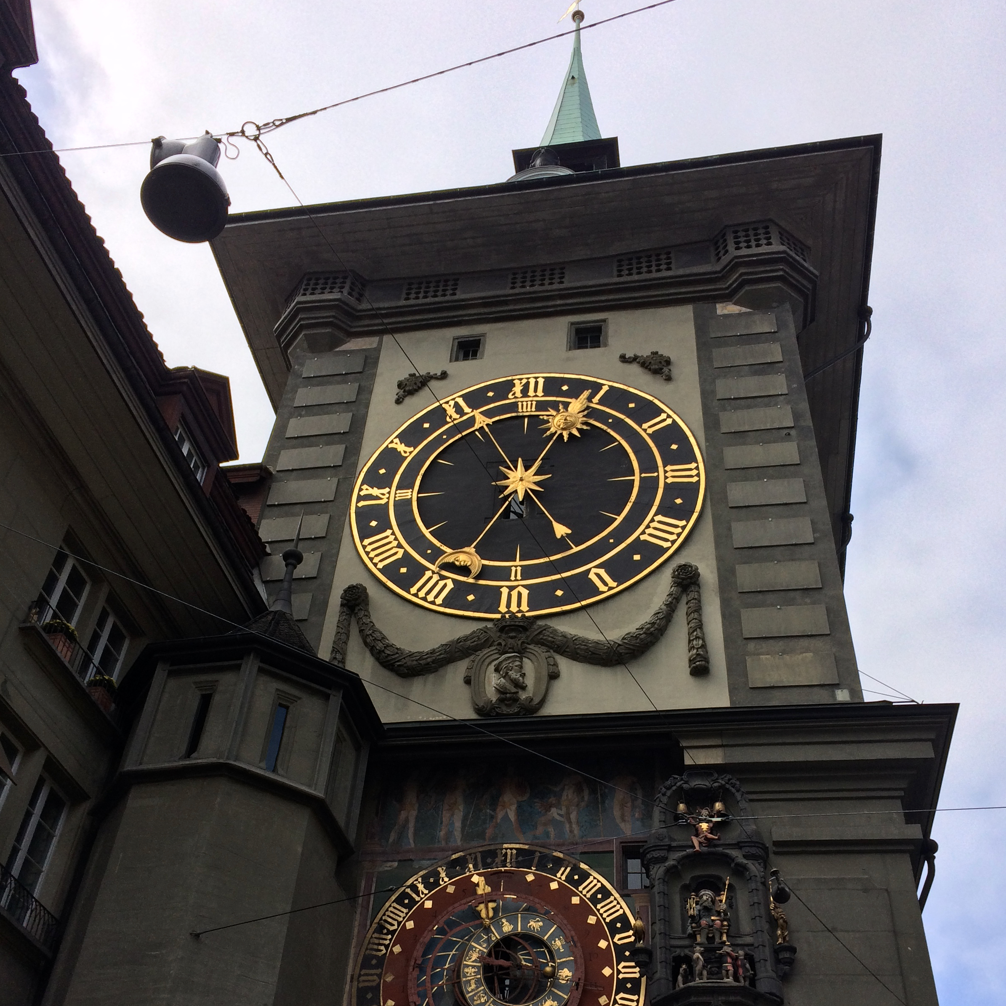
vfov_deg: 46.9
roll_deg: -3.8
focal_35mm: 35
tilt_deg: +39.2
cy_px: 604
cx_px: 513
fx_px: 1151
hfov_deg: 47.2
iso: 32
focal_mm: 4.15
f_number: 2.2
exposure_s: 1/2564
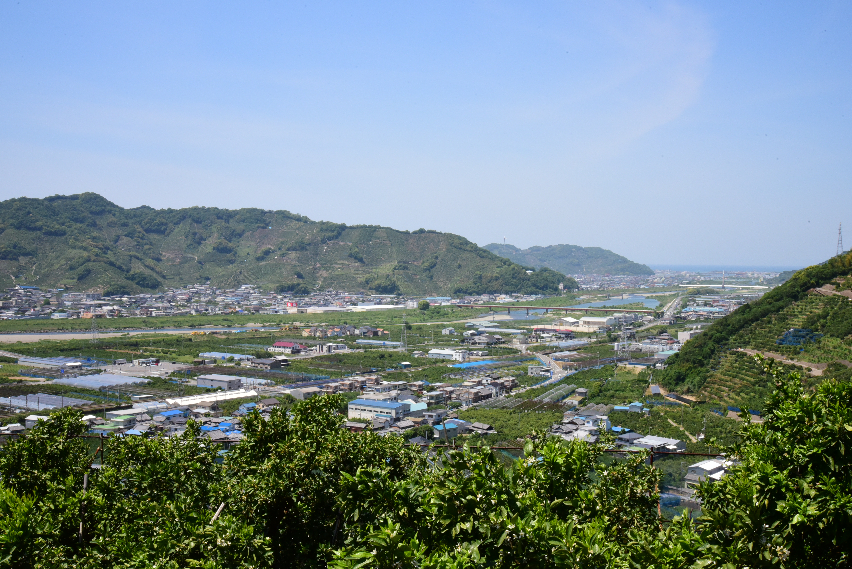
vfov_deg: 31.9
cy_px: 284
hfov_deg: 46.4
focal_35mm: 42
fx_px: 994
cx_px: 426
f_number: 25
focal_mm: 42
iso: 2000
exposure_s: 1/320
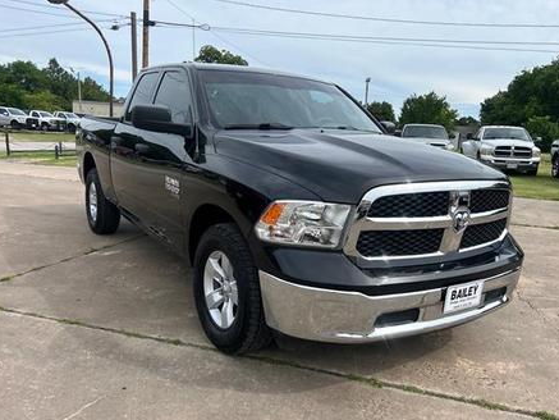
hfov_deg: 59.9
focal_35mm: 30
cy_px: 222
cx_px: 295
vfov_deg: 46.8
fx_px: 485
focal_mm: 5.7
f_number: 1.5
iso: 50
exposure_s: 1/3460
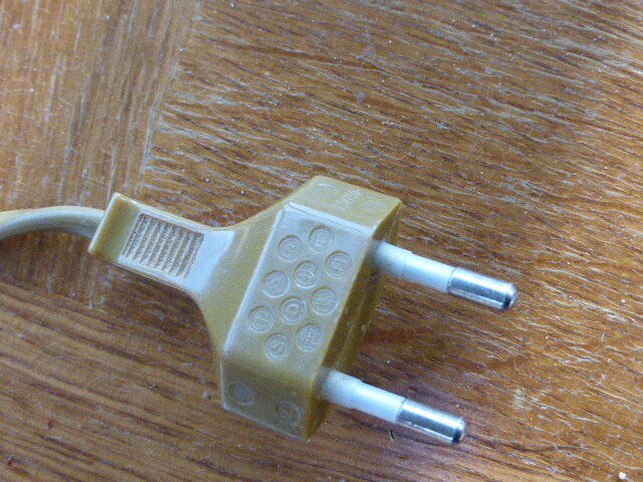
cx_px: 322
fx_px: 910
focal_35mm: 49
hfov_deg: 38.9
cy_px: 241
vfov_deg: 29.7
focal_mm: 8.5
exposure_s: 1/80
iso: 800
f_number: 4.2
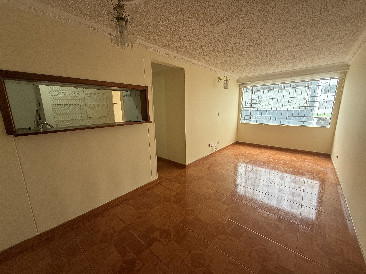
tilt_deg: -11.0
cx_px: 183
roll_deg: +1.1
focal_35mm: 14
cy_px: 137
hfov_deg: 102.1
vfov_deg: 85.7
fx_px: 148
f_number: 2.2
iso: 125
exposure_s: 1/99
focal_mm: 2.22
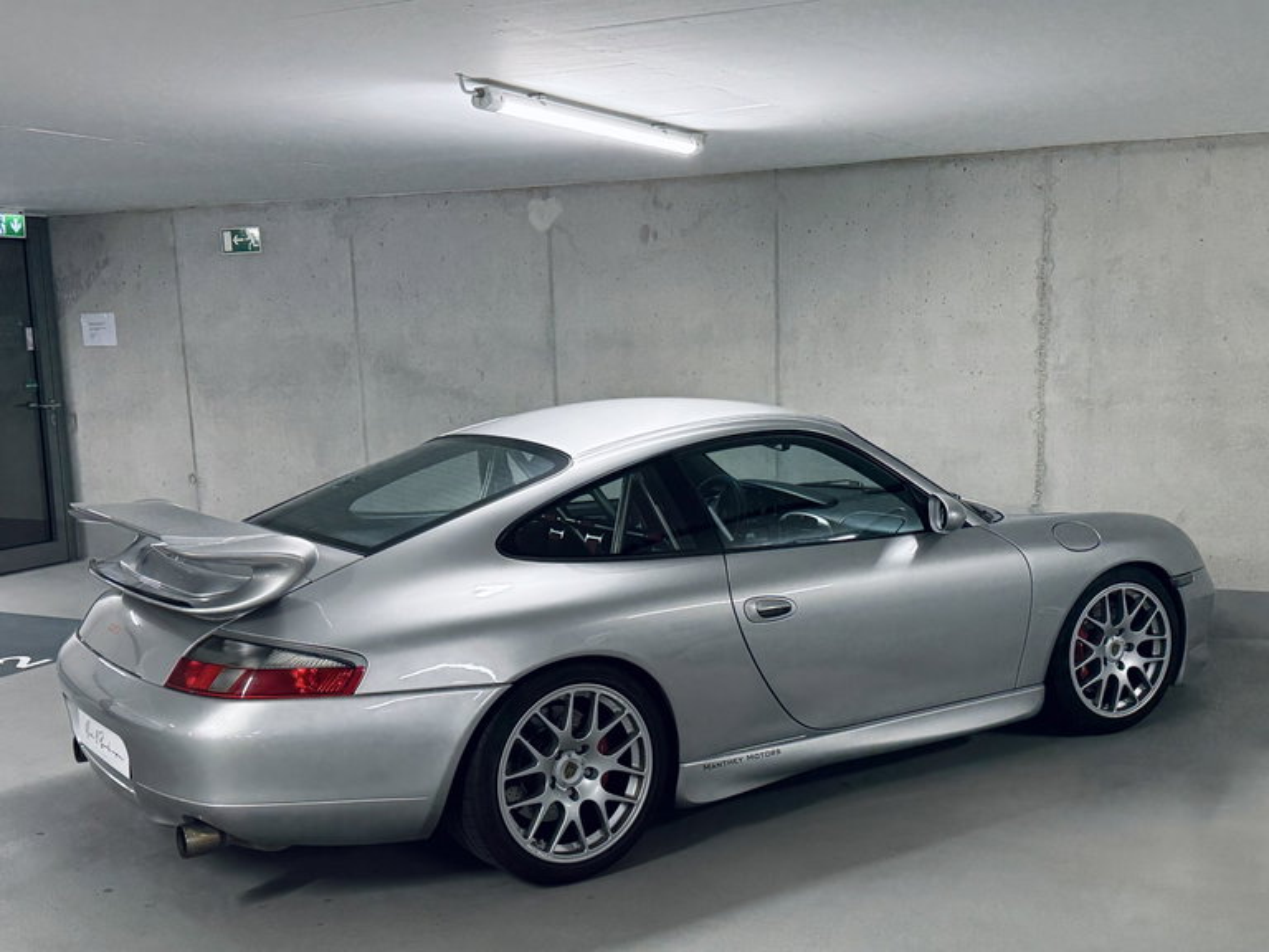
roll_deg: +1.6
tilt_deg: -10.3
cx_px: 634
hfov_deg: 71.6
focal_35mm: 24
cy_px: 476
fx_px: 880
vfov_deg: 56.8
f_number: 1.78
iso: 250
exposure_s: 1/100
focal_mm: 6.76
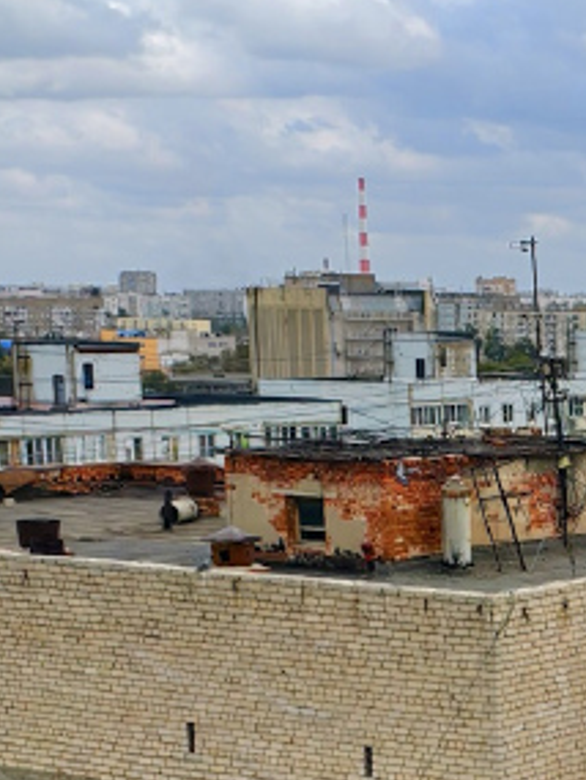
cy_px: 955
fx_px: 2368
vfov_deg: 17.7
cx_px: 842
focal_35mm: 105
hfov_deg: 13.4
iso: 72
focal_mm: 6.54
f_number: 1.57
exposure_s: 1/2445
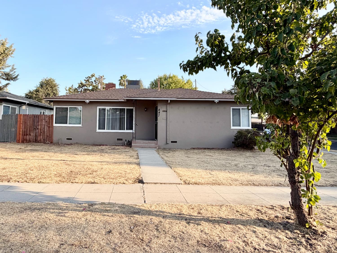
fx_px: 136
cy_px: 126
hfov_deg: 102.1
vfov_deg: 85.7
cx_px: 168
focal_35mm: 14
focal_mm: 2.22
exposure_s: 1/770
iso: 40
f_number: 2.2
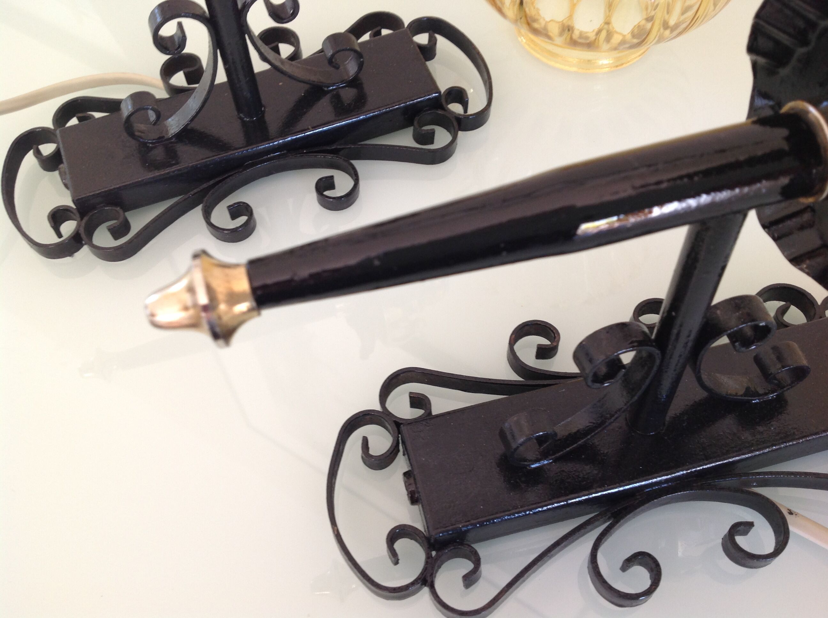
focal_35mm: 35
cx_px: 414
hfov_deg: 52.7
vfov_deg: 40.6
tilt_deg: -59.0
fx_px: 836
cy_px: 309
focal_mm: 4.28
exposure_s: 1/17
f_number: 2.4
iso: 50
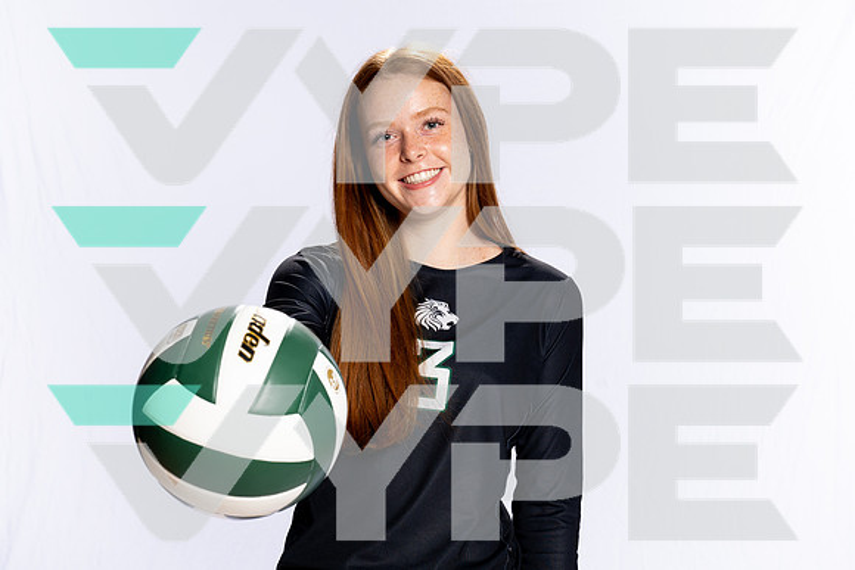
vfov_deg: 17.9
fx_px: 1808
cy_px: 288
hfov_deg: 26.6
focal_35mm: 76
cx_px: 429
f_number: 8
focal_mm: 70
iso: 160
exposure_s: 1/250
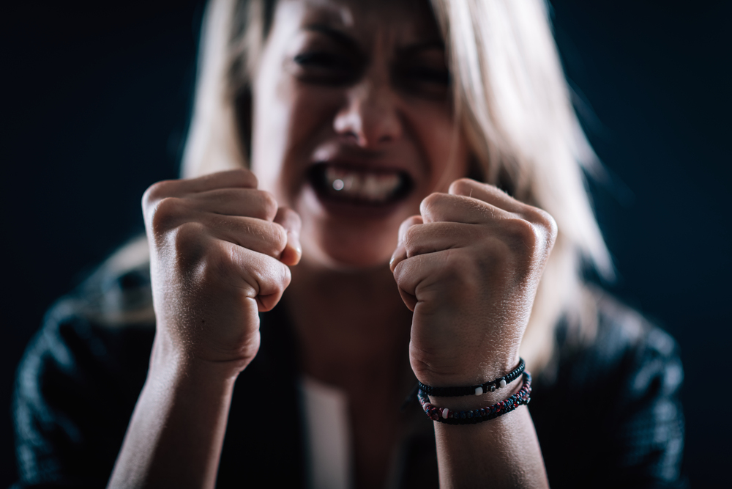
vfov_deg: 16.1
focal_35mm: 85
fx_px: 1728
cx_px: 366
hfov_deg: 23.9
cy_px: 244
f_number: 1.8
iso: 64
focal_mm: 85
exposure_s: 1/200
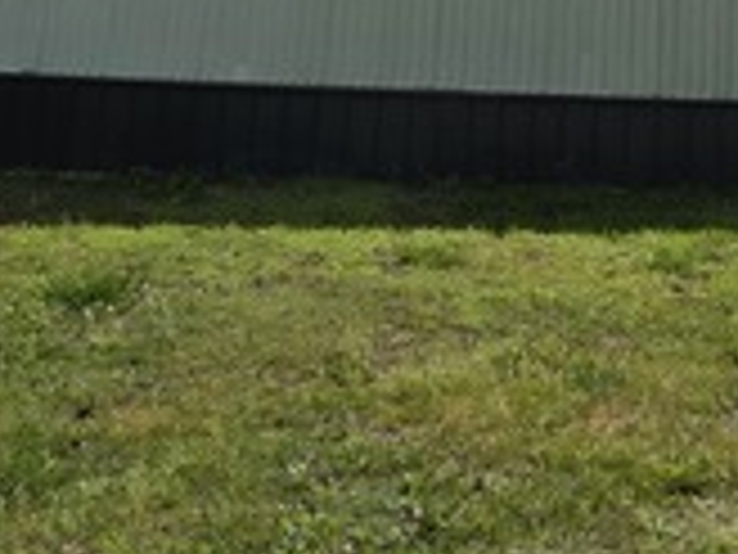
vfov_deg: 21.1
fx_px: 1130
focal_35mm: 53
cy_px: -369
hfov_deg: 33.7
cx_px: 700
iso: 40
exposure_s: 1/4037
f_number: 1.9
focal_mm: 2.2
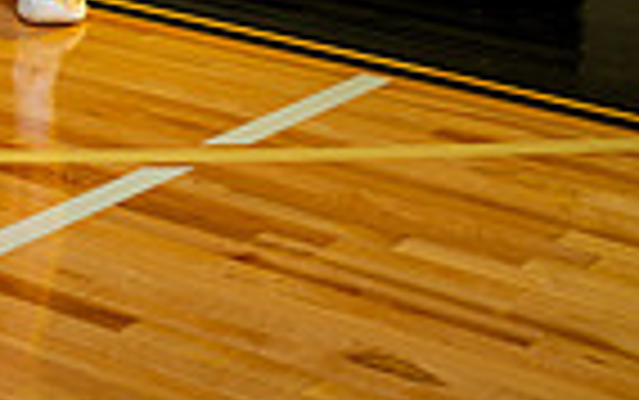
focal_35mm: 129
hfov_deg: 15.8
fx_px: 2248
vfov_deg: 9.1
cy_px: -562
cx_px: -32
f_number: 6.3
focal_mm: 40
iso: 100
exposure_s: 1/200
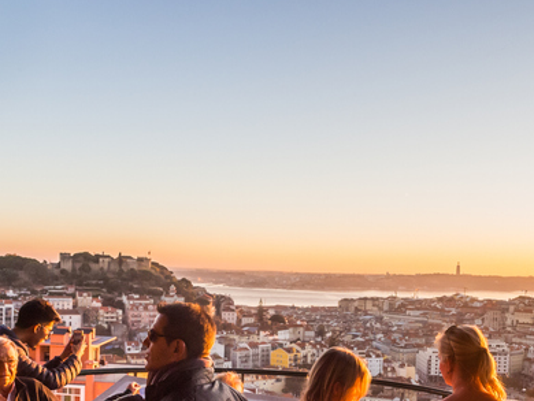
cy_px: 289
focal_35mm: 42
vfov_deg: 33.8
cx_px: 303
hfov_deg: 44.7
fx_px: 648
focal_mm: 12
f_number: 5
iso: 1600
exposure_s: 1/320
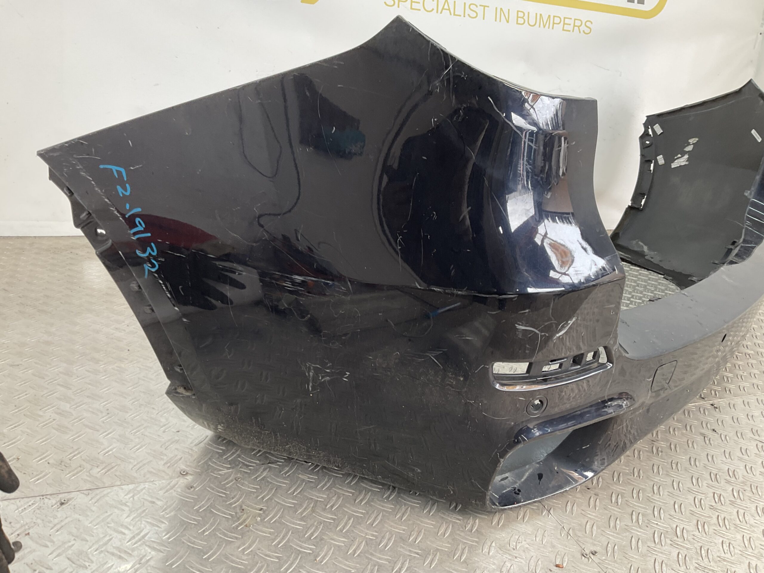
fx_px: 640
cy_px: 286
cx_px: 382
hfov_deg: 61.7
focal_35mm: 29
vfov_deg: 48.2
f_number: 1.8
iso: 25
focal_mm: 3
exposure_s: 1/120
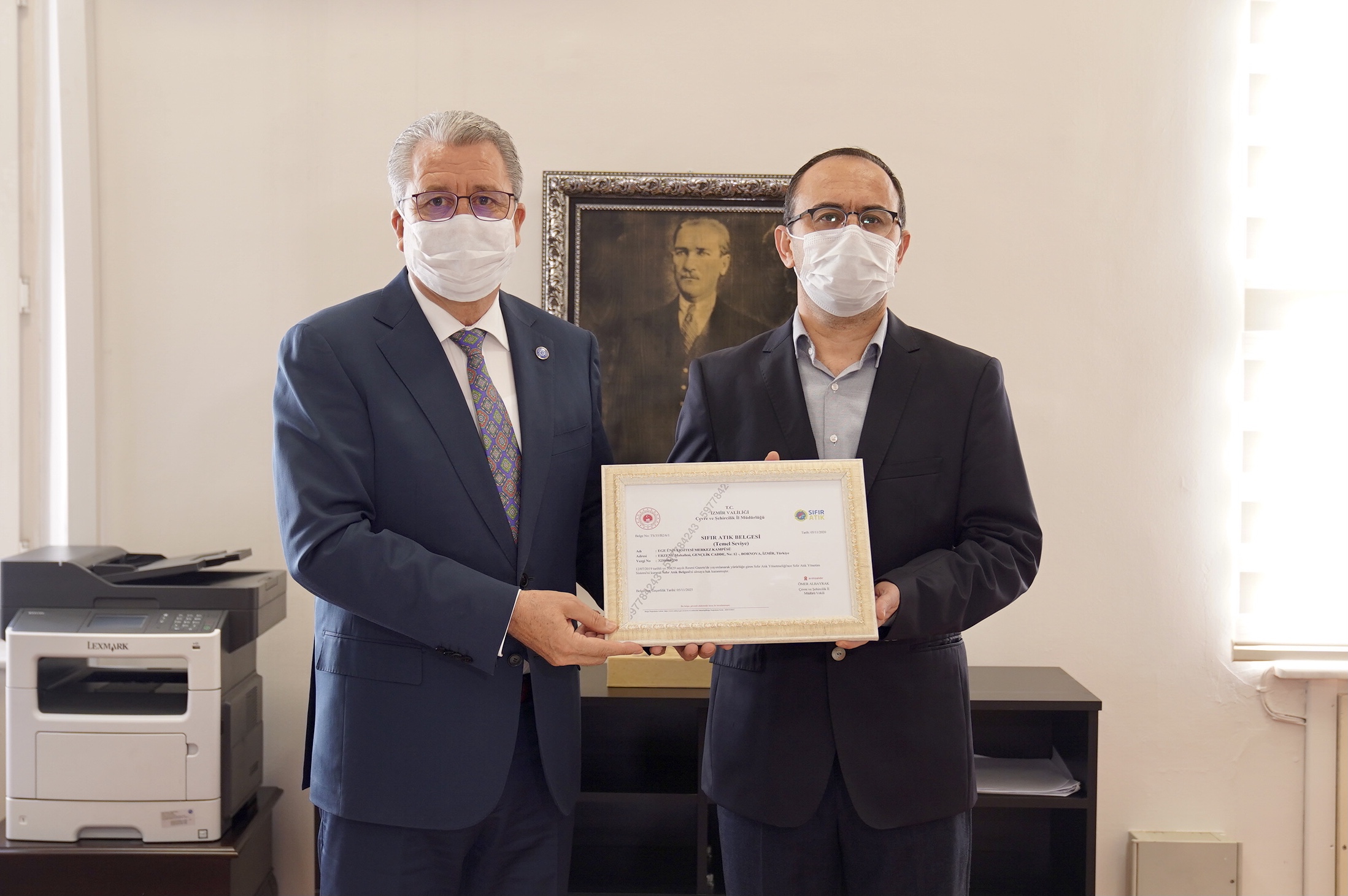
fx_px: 1309
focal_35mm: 35
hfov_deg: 54.5
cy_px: 448
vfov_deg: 37.8
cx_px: 674
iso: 500
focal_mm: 35
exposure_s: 1/100
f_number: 3.2
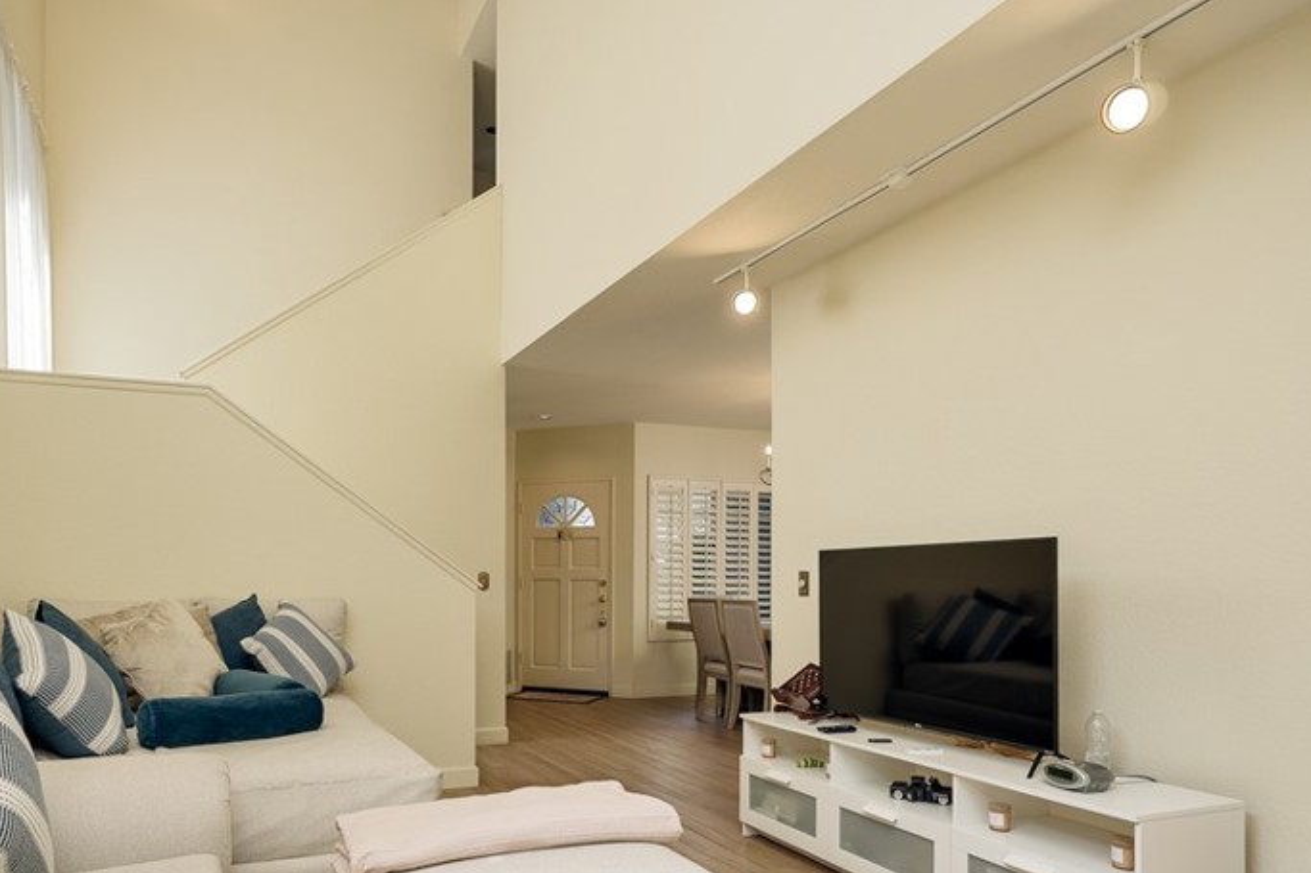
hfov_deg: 73.4
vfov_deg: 52.0
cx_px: 568
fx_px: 874
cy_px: 591
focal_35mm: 24
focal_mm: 16
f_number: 8
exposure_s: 1/160
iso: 400
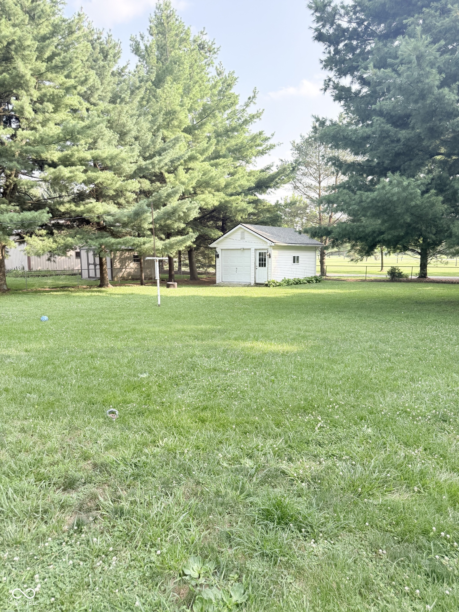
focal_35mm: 24
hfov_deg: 56.8
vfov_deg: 71.6
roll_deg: -0.1
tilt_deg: -6.2
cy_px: 306
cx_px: 230
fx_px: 424
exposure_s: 1/1032
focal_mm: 6.76
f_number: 1.78
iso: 100
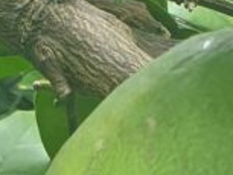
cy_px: 467
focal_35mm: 174
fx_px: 1172
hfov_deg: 11.1
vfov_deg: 7.7
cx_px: -56
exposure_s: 1/100
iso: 80
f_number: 2.4
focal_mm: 4.3
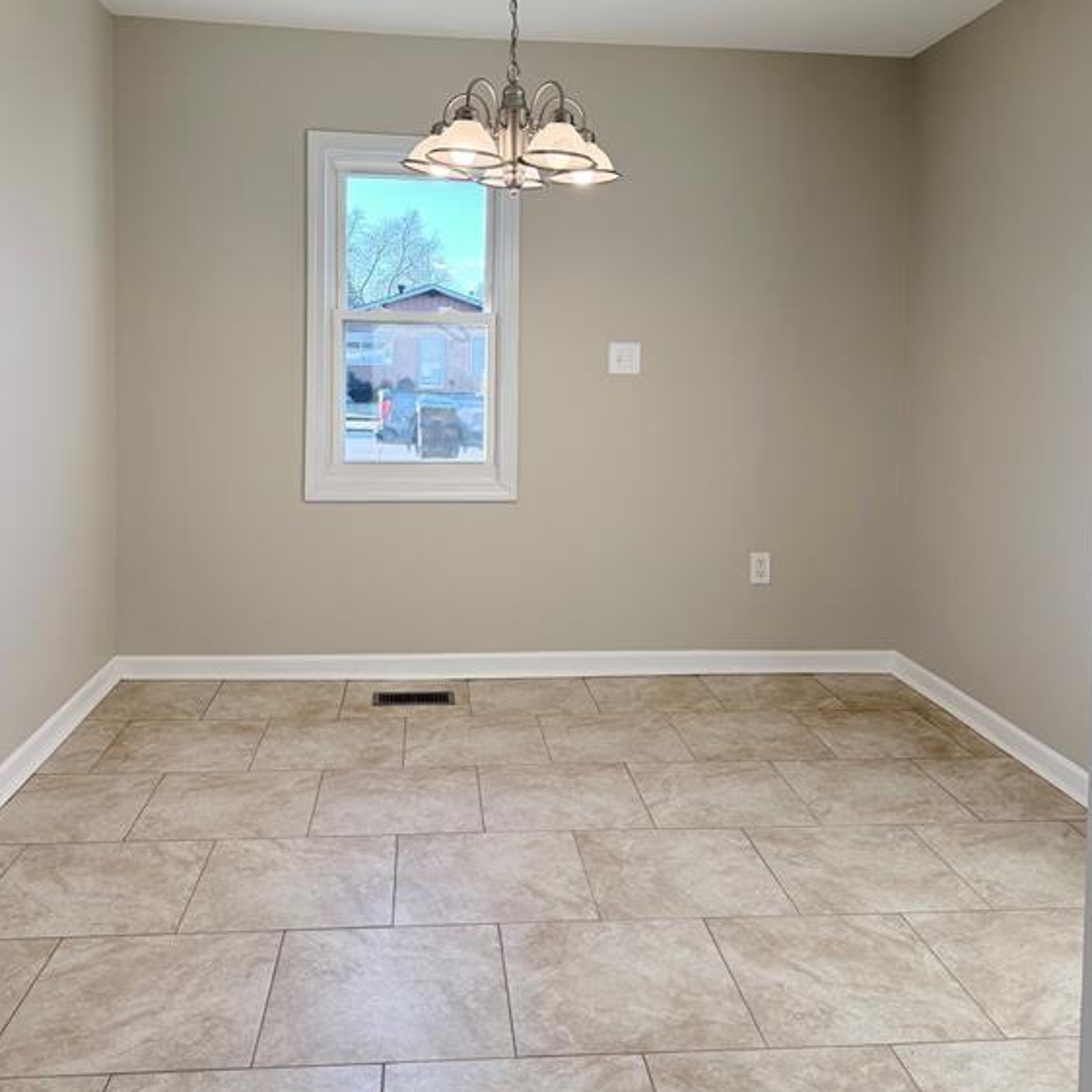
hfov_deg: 55.6
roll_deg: +0.3
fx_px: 1035
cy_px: 402
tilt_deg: -1.9
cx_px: 538
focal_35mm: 29
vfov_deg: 54.9
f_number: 1.78
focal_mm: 6.76
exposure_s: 1/185
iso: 80
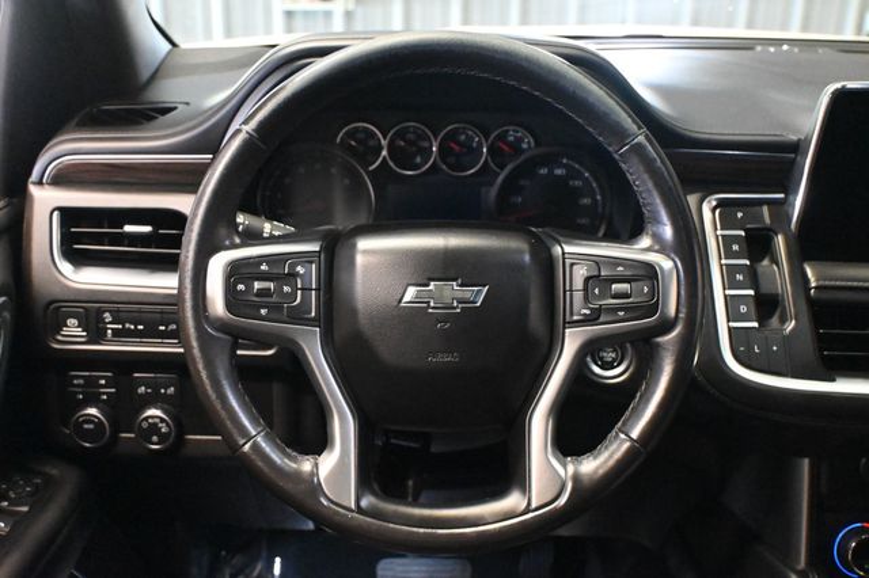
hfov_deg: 48.7
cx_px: 434
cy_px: 289
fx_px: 959
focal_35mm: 40
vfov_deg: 33.6
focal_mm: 26.5
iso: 12800
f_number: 4.5
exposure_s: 1/50
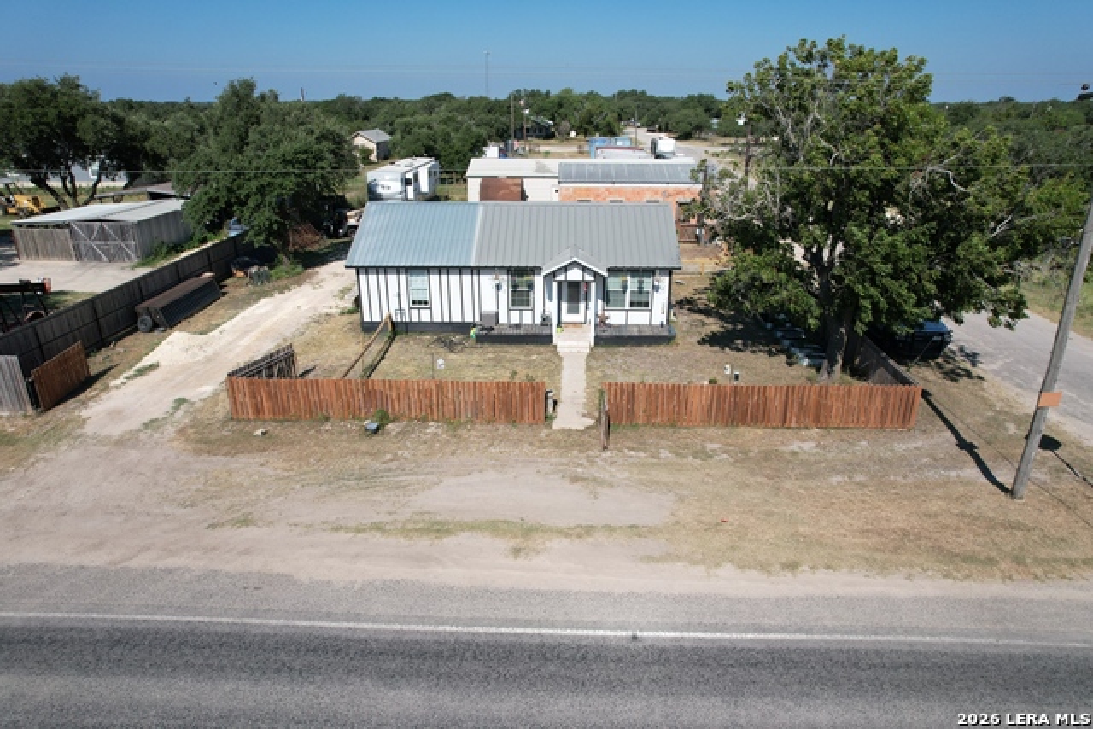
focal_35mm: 22
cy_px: 364
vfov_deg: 57.3
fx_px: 668
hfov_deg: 78.6
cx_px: 546
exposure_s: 1/2500
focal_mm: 8.38
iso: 100
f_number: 2.8
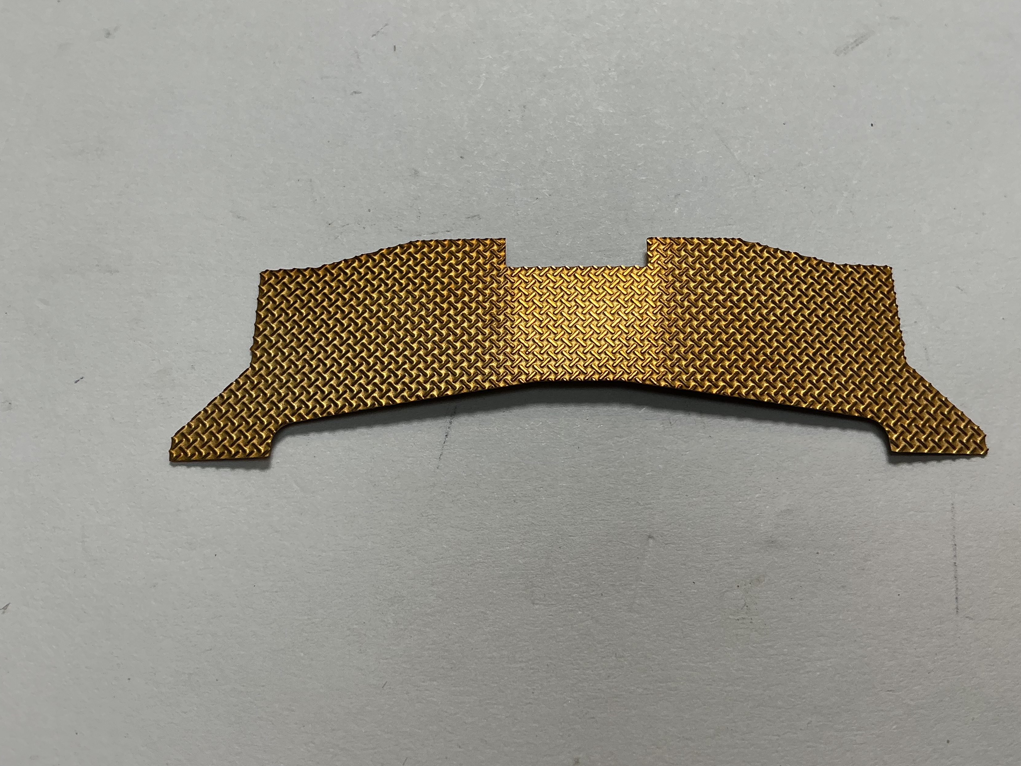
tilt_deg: -70.7
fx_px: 1032
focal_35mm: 35
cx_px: 549
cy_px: 327
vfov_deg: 40.6
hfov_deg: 52.6
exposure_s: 1/262
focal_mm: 3
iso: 25
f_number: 1.8
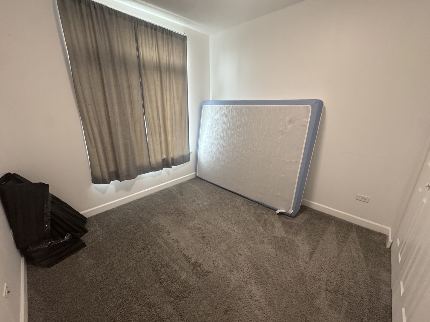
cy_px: 161
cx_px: 215
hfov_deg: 102.1
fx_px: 174
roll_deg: -0.3
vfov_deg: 85.7
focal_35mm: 14
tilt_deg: -17.9
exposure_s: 1/120
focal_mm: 2.22
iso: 320
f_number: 2.2
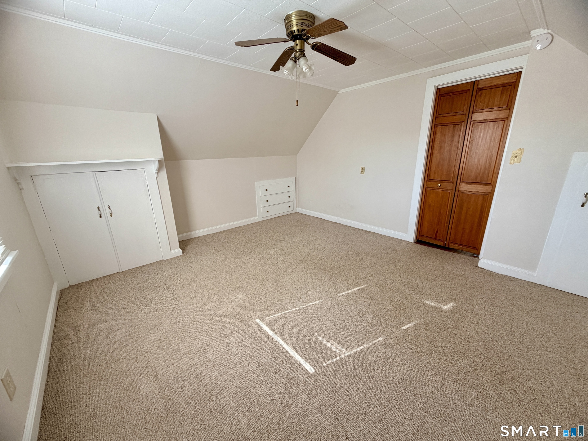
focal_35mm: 14
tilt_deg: -17.5
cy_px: 220
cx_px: 294
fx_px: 238
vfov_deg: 85.7
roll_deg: +1.5
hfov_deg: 102.1
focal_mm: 2.22
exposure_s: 1/121
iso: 80
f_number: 2.2
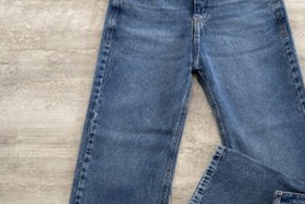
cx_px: 211
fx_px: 593
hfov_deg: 28.6
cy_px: 190
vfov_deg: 19.1
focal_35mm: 70
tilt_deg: -75.3
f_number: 1.78
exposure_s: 1/60
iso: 200
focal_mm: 6.76
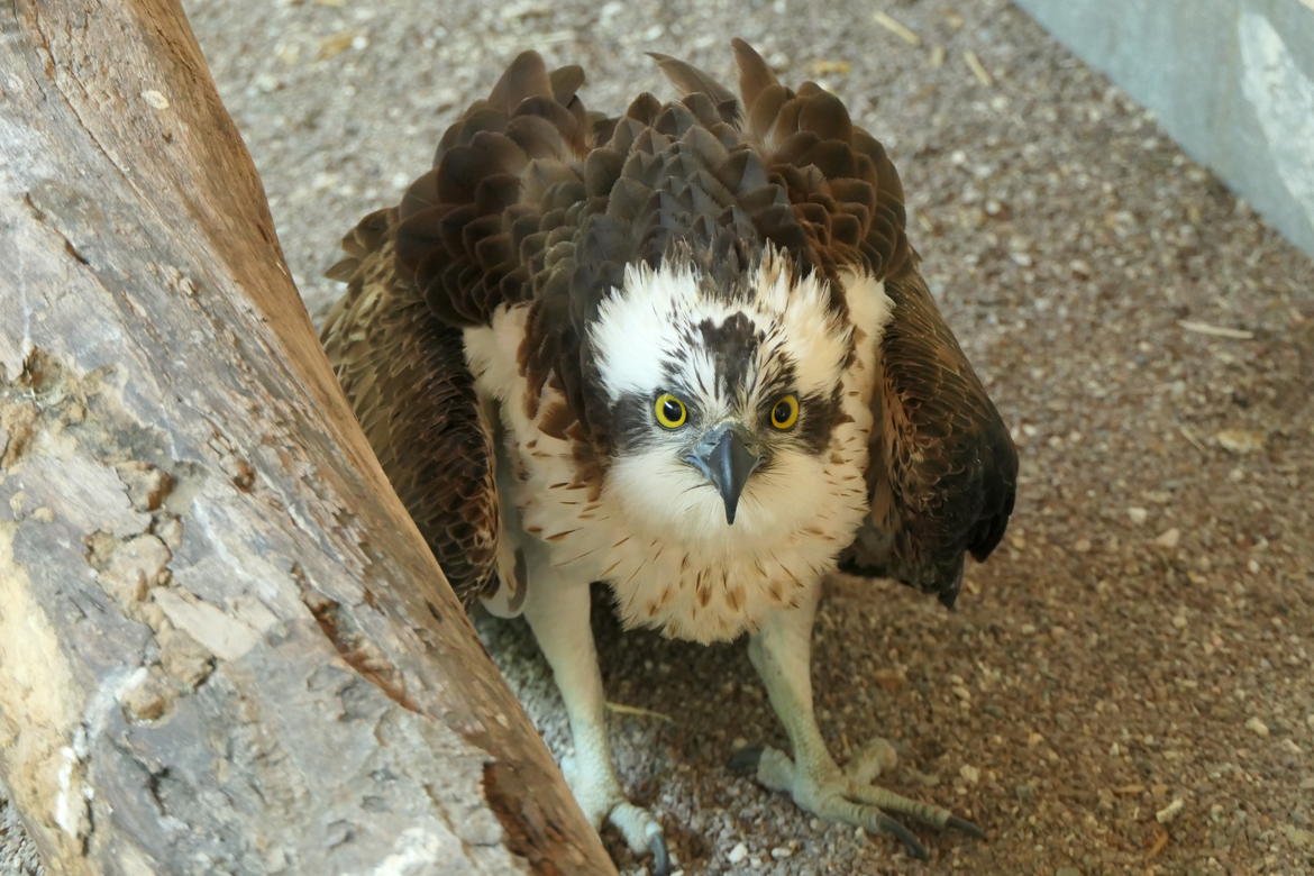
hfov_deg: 10.1
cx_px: 657
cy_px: 438
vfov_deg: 6.7
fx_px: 7445
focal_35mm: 204
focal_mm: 74.5
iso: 1600
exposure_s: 1/40
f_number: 5
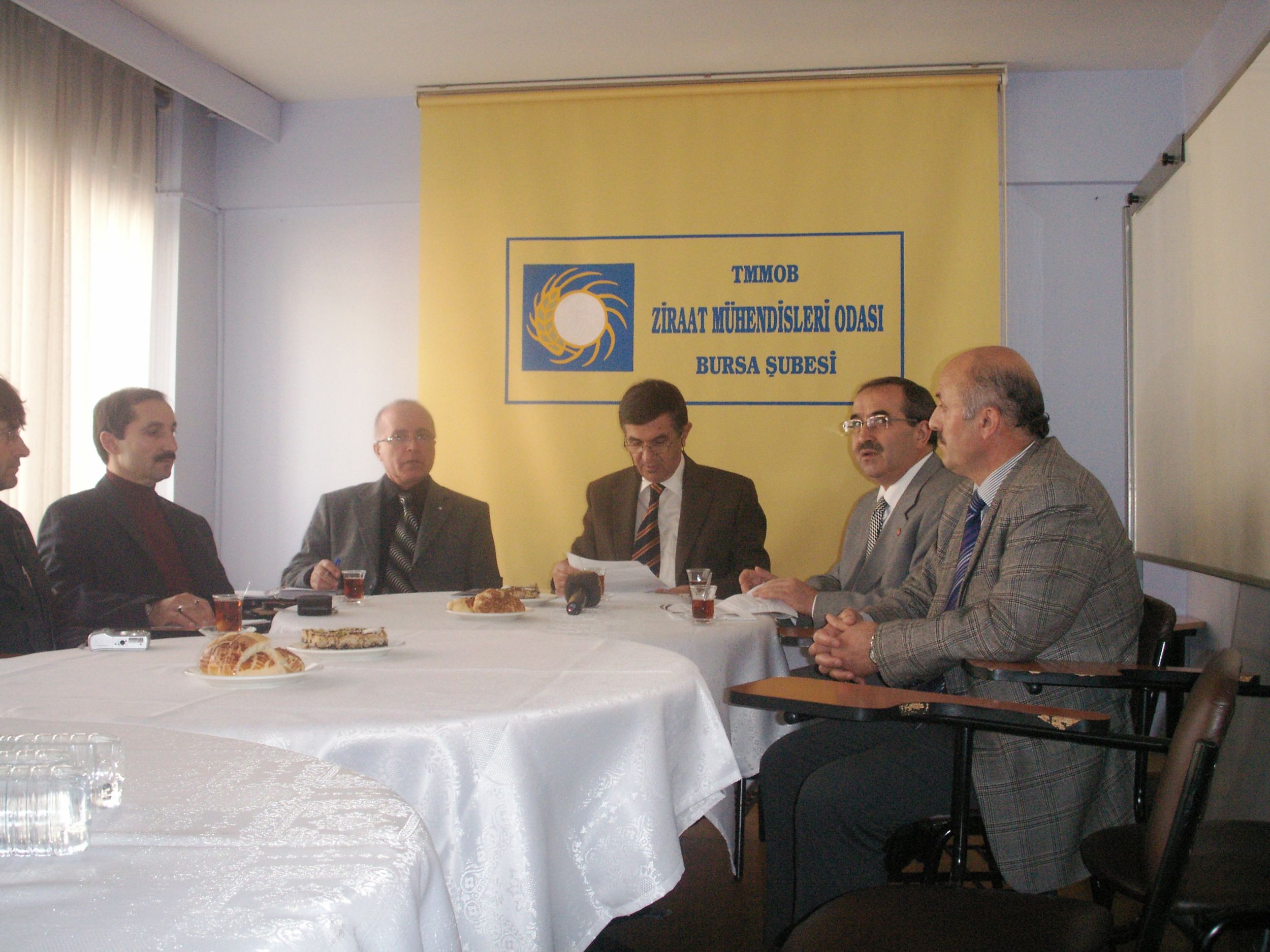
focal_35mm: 37
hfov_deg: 50.1
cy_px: 476
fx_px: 1357
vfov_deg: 38.7
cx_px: 635
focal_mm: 7.7
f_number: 3.5
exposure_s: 1/40
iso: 160
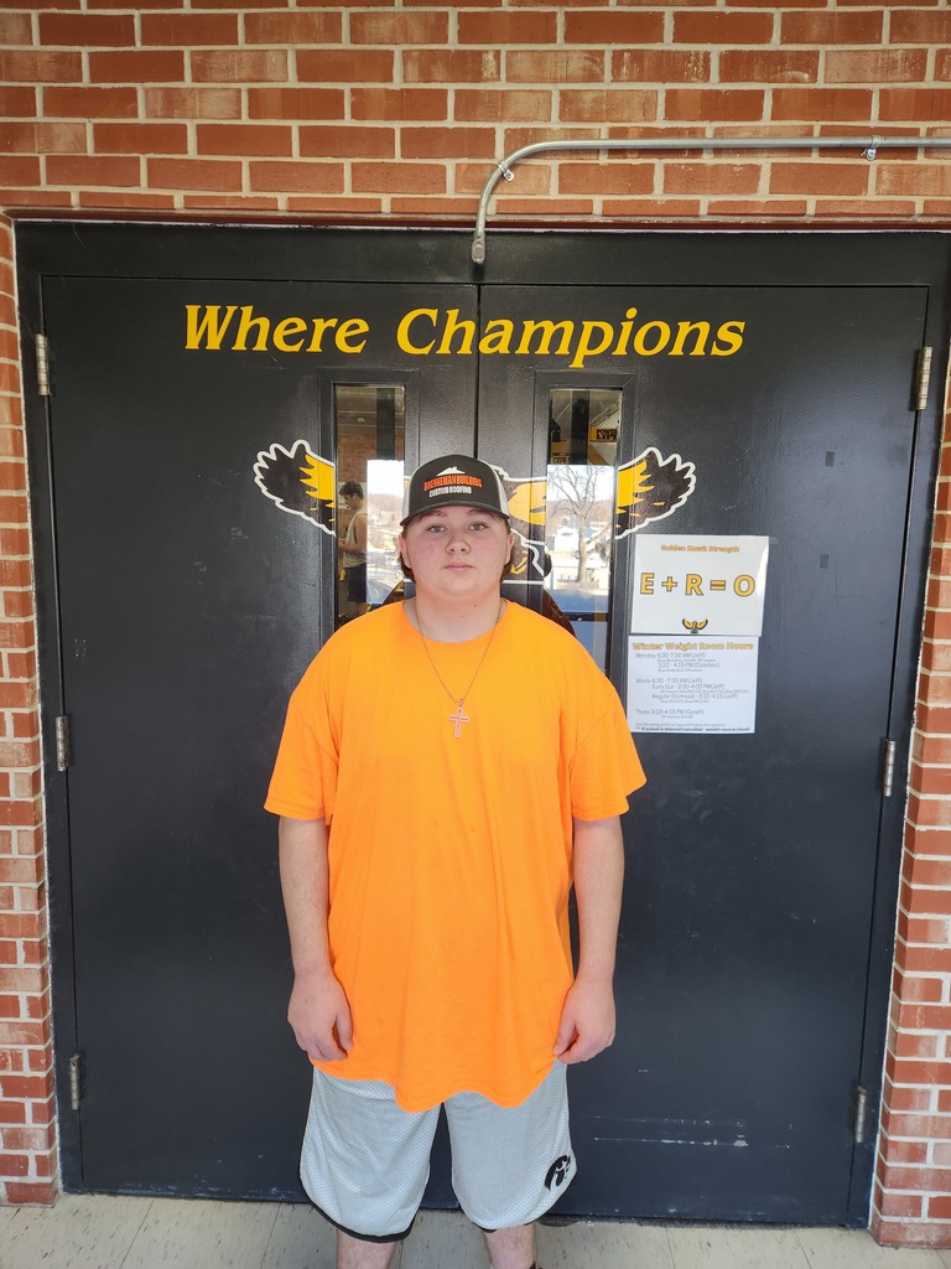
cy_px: 634
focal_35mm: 23
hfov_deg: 58.9
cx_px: 476
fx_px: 843
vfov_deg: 73.9
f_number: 1.8
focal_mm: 5.4
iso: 125
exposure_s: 1/120
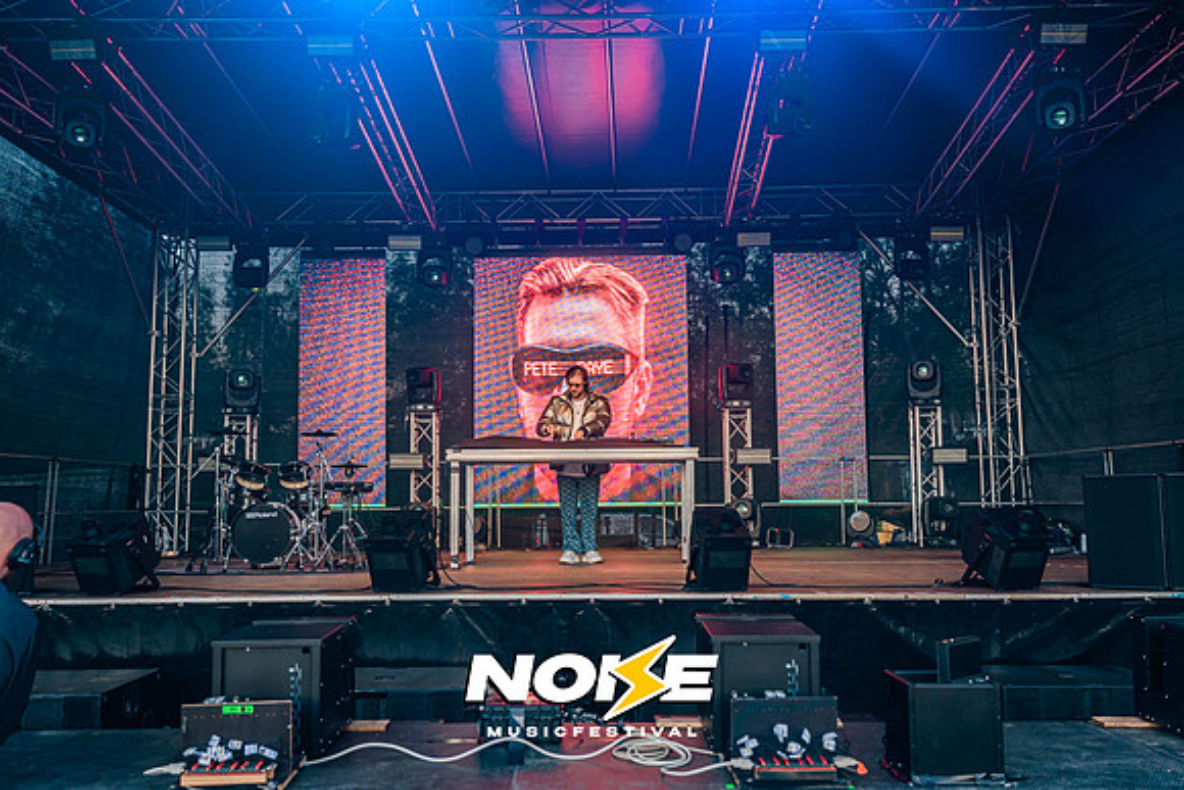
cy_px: 395
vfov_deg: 38.9
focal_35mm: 34
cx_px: 592
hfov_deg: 55.8
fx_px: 1118
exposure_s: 1/125
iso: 250
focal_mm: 34
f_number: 3.2
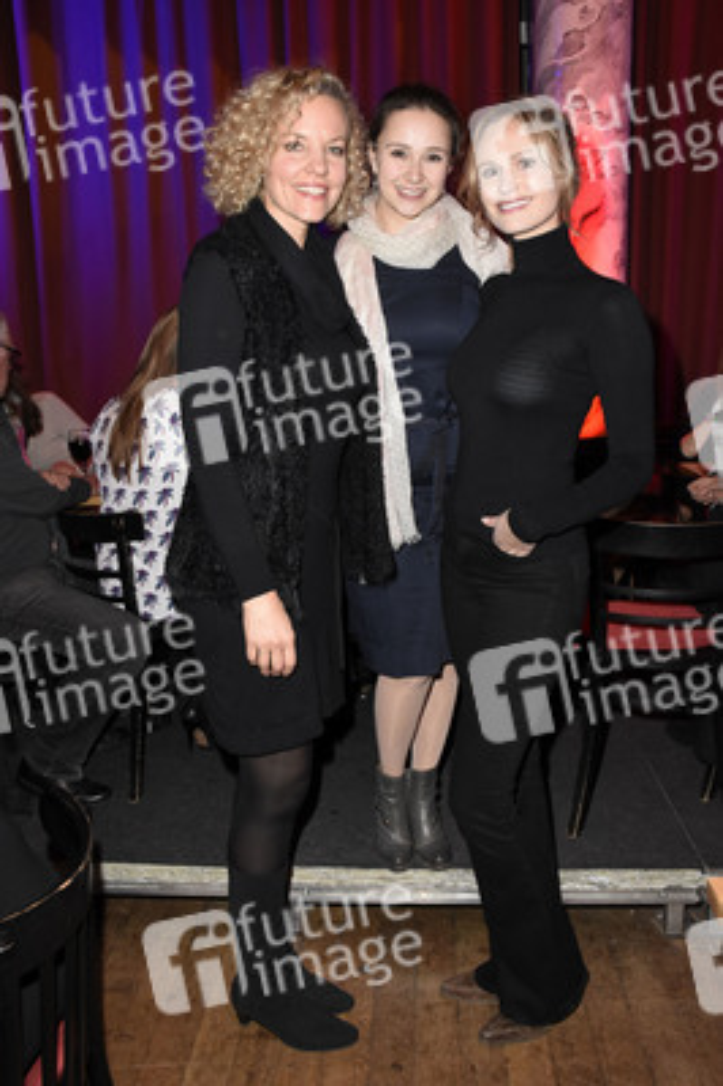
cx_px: 362
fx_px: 905
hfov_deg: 43.5
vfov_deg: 62.0
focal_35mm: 30
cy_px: 543
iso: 1600
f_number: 6.3
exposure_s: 1/60
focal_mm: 20
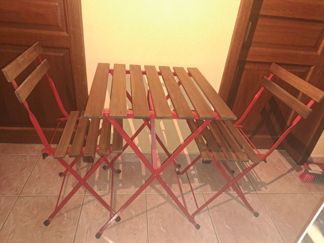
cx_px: 162
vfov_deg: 56.8
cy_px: 122
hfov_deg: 71.6
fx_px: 225
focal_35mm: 24
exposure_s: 1/33
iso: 640
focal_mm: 5.23
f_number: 1.8
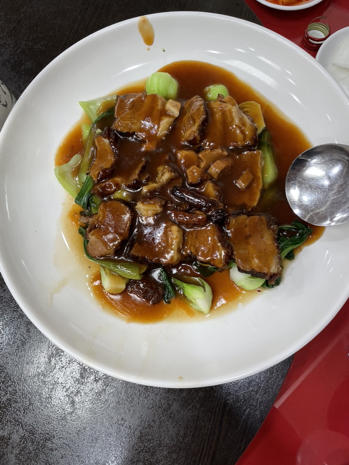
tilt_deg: -79.3
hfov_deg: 53.1
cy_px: 232
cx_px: 174
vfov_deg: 67.3
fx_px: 349
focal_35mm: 26
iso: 100
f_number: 1.6
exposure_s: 1/120
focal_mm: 4.2
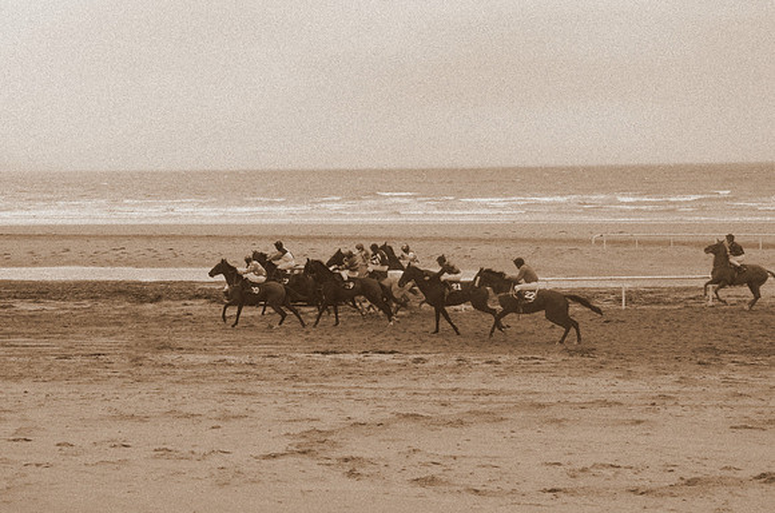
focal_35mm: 60
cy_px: 256
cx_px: 388
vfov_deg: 22.5
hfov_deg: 33.5
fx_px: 1289
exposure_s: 1/640
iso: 400
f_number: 8
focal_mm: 40
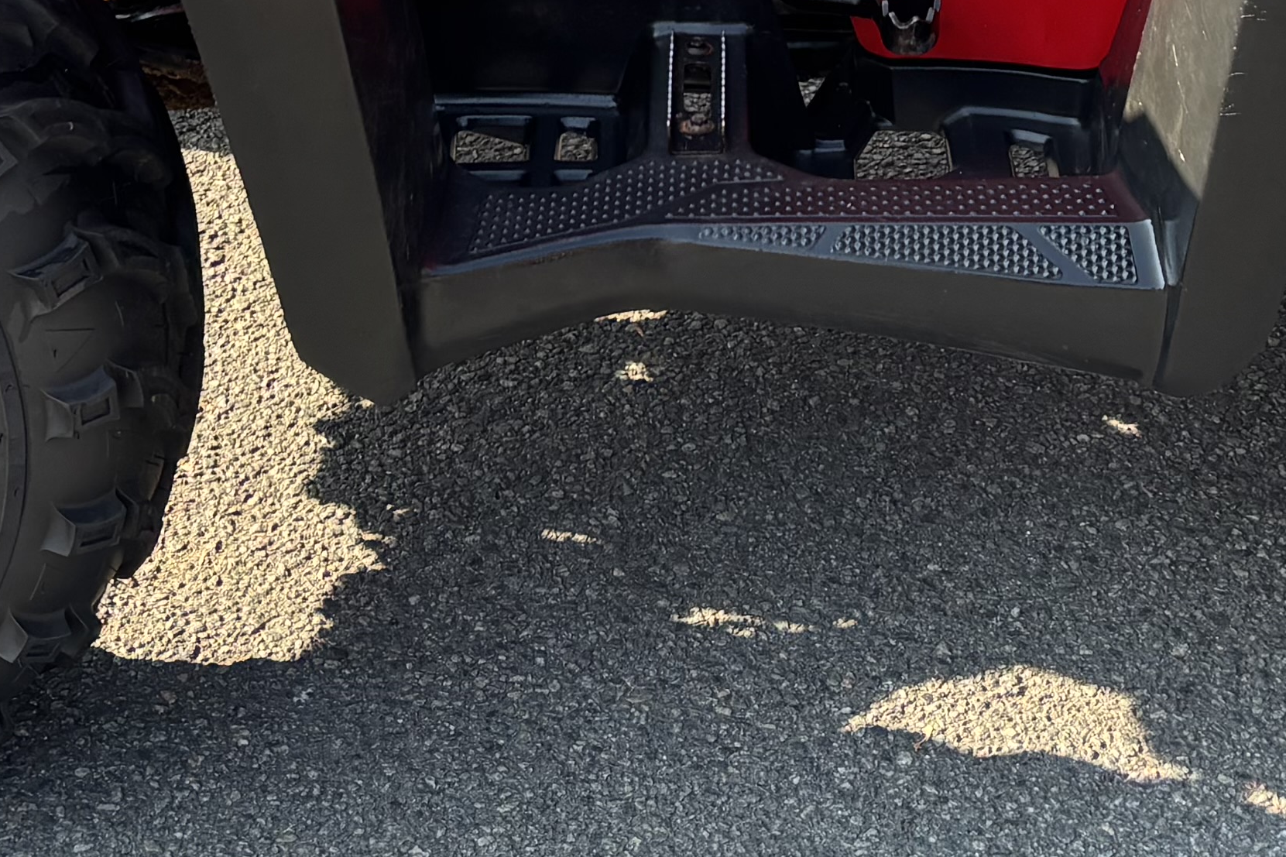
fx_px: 3322
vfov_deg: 13.7
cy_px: -492
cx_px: 753
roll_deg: -1.2
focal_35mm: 93
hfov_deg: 21.9
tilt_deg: -16.4
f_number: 1.6
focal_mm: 5.96
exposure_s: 1/390
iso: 50
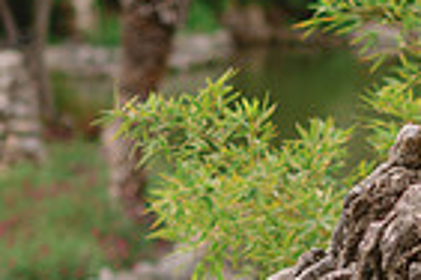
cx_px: 502
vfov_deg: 3.9
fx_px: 4093
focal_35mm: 350
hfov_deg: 5.9
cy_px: 128
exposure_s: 1/800
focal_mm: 85
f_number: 2
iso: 80
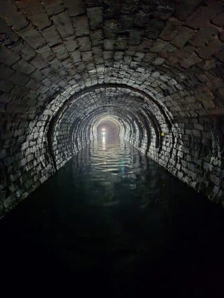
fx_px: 198
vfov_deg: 73.9
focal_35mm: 23
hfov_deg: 58.9
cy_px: 149
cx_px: 112
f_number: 1.8
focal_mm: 5.4
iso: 2500
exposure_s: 1/33.3
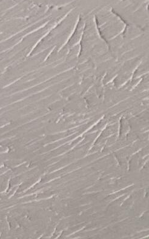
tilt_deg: +0.5
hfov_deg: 9.5
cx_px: -275
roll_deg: +1.6
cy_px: 665
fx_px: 735
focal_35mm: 113
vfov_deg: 12.0
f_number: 2.2
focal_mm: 2.22
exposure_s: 1/120
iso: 250
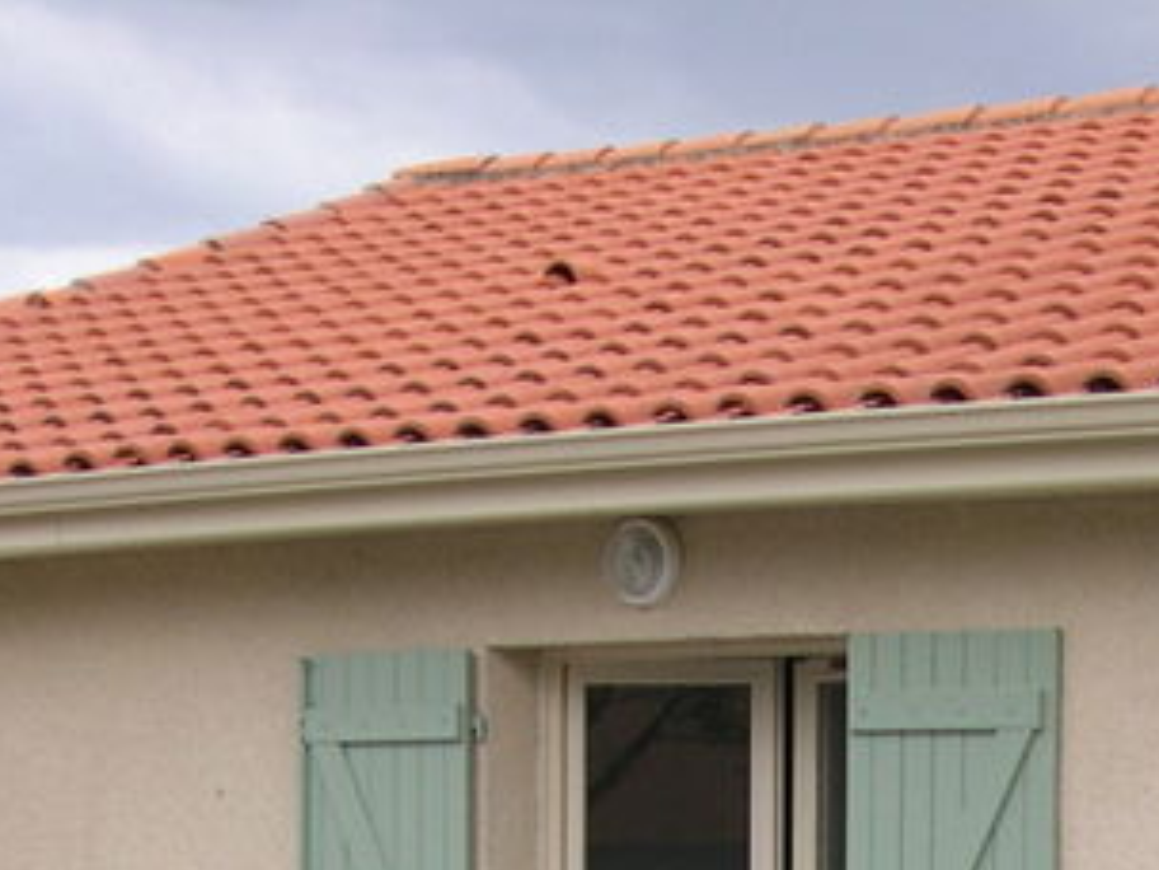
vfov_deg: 11.2
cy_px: 1427
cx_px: 854
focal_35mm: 125
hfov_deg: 15.7
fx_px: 4185
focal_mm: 8
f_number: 2.8
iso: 100
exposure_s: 1/545
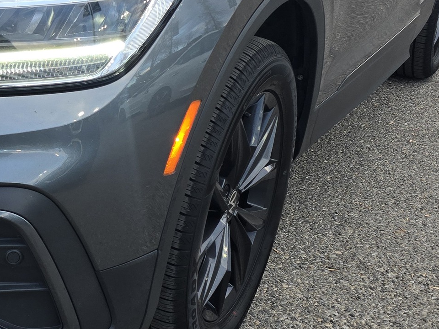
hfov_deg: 25.9
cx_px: -50
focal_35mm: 69
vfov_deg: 21.2
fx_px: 875
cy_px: 109
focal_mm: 6.3
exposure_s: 1/180
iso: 100
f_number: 1.7
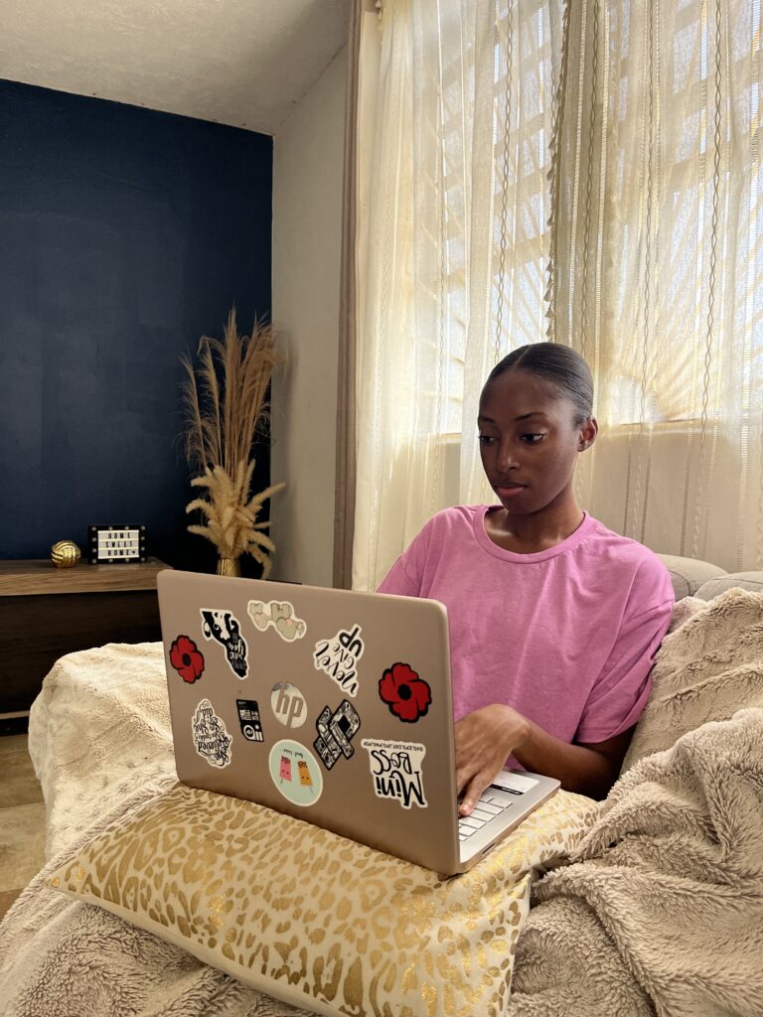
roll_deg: -1.1
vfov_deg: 67.3
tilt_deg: -3.5
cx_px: 382
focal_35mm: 26
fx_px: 764
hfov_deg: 53.1
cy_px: 508
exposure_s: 1/104
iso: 125
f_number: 1.6
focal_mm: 5.1
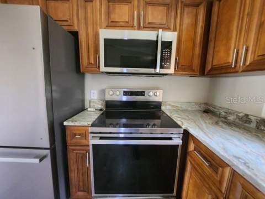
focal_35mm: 13
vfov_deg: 89.9
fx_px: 100
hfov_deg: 106.2
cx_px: 132
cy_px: 100
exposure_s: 1/24
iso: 640
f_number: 2.2
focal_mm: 1.7
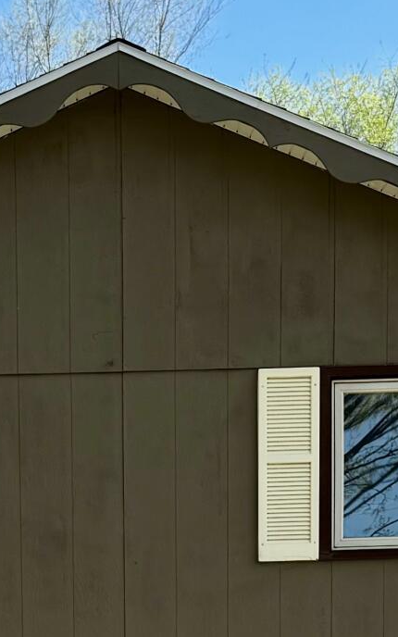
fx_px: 1926
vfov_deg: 17.0
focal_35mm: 111
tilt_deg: -4.0
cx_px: -2
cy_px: 948
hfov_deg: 11.7
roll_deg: +0.8
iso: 80
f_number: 1.78
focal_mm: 6.76
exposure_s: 1/2041
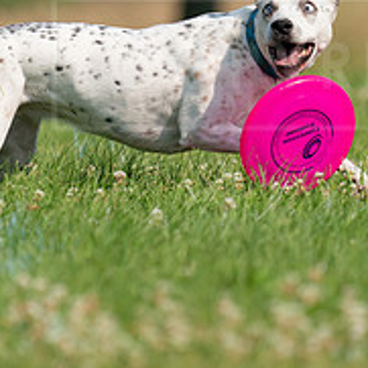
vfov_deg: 1.4
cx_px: 246
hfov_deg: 1.4
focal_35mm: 1258
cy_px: 99
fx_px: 15131
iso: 640
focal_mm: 463
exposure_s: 1/4000
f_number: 6.3
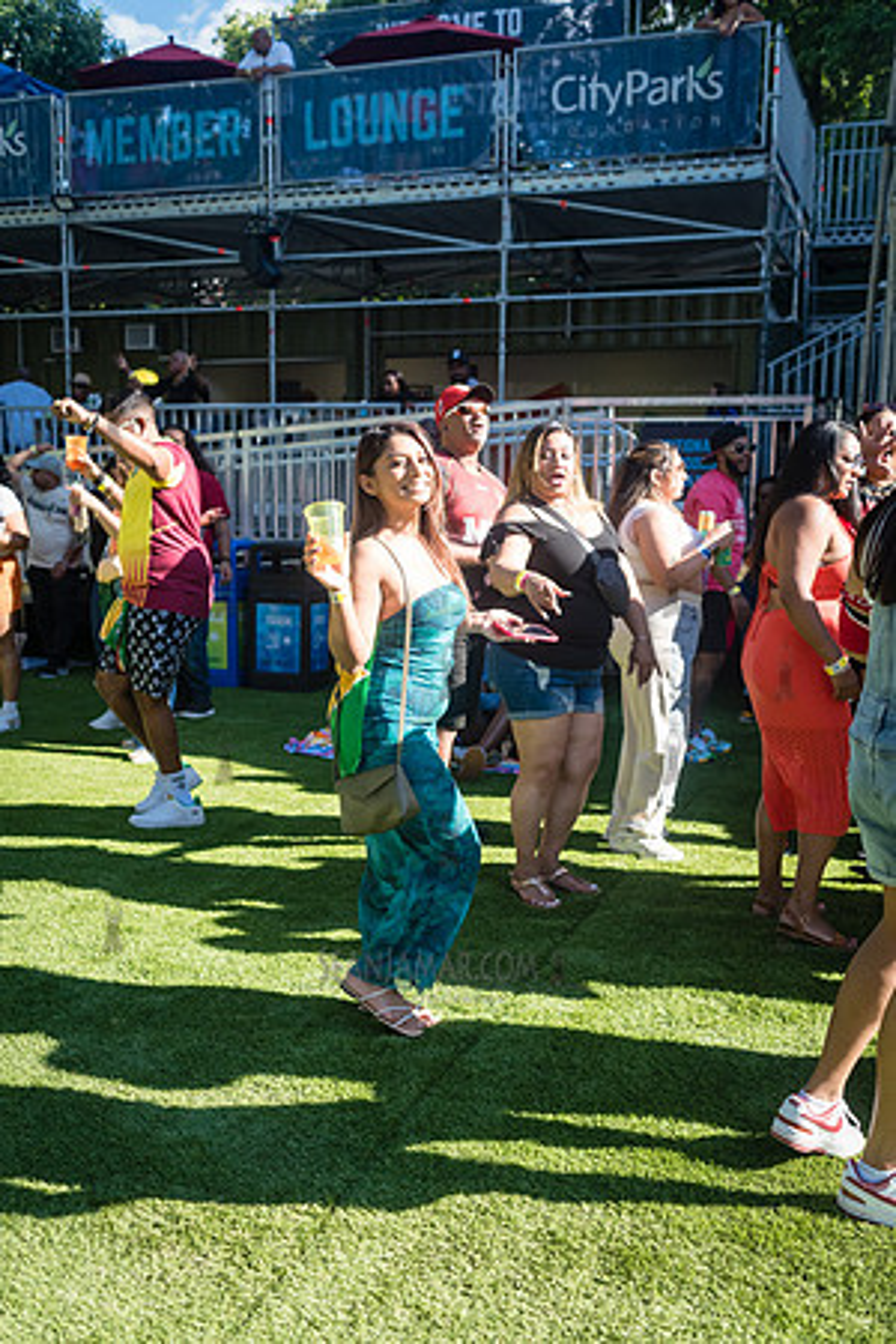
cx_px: 448
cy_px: 672
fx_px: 1307
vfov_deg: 54.4
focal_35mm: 35
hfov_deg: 37.9
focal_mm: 35
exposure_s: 1/4000
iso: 1250
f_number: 3.5
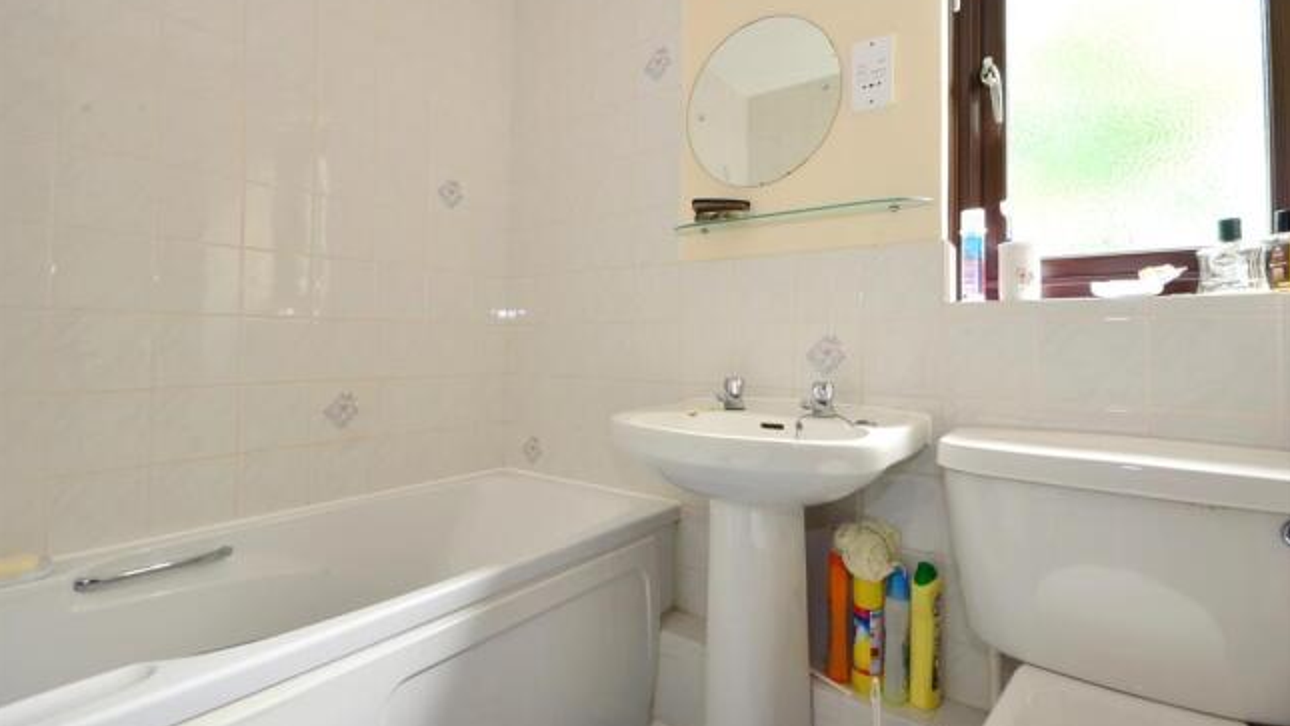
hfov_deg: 94.2
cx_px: 646
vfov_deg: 62.1
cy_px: 310
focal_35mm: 18
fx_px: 600
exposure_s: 1/1.6
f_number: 11
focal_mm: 11
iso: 200
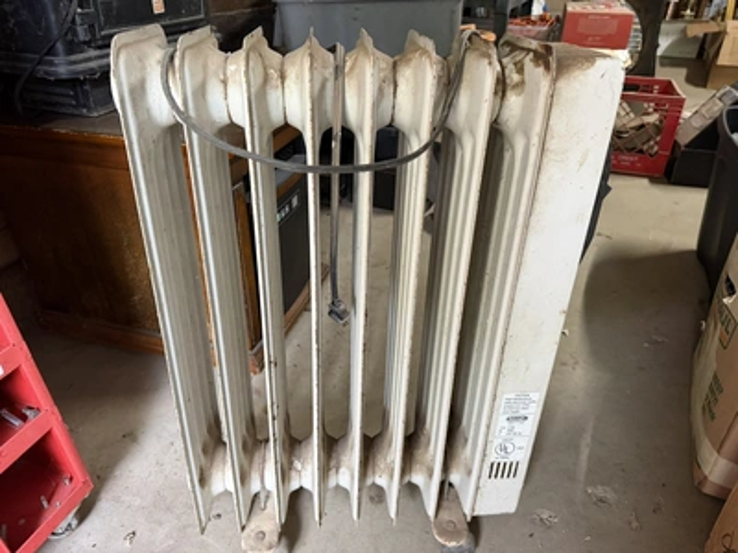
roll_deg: +1.2
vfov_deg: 56.8
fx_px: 512
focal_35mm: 24
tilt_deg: -31.1
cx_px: 369
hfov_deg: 71.6
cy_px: 276
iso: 640
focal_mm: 6.76
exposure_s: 1/60
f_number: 1.78
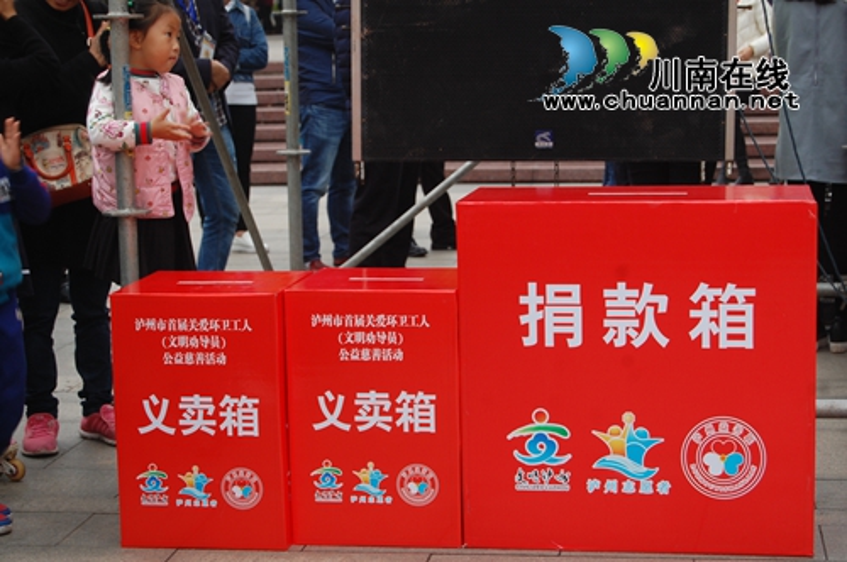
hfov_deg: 26.0
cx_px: 424
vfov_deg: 17.4
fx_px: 1833
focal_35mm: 78
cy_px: 281
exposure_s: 1/60
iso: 400
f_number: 5.6
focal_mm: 52
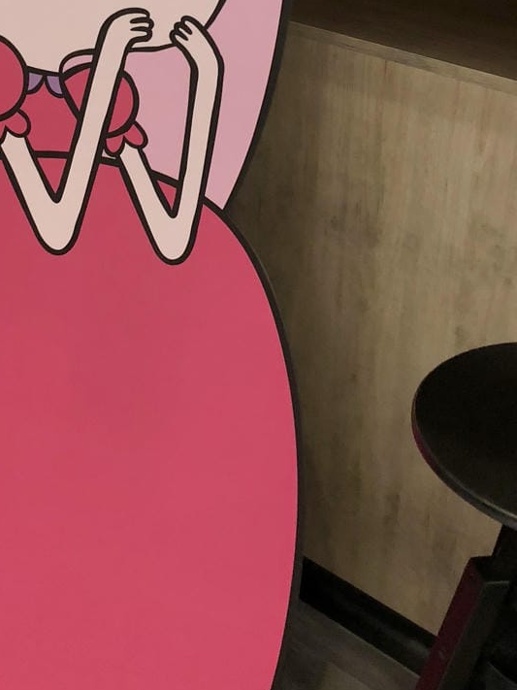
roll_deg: -0.3
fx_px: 1255
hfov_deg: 22.9
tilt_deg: -18.6
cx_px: 90
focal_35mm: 63
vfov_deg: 28.9
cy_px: 14
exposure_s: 1/8
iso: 80
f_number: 1.8
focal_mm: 3.99
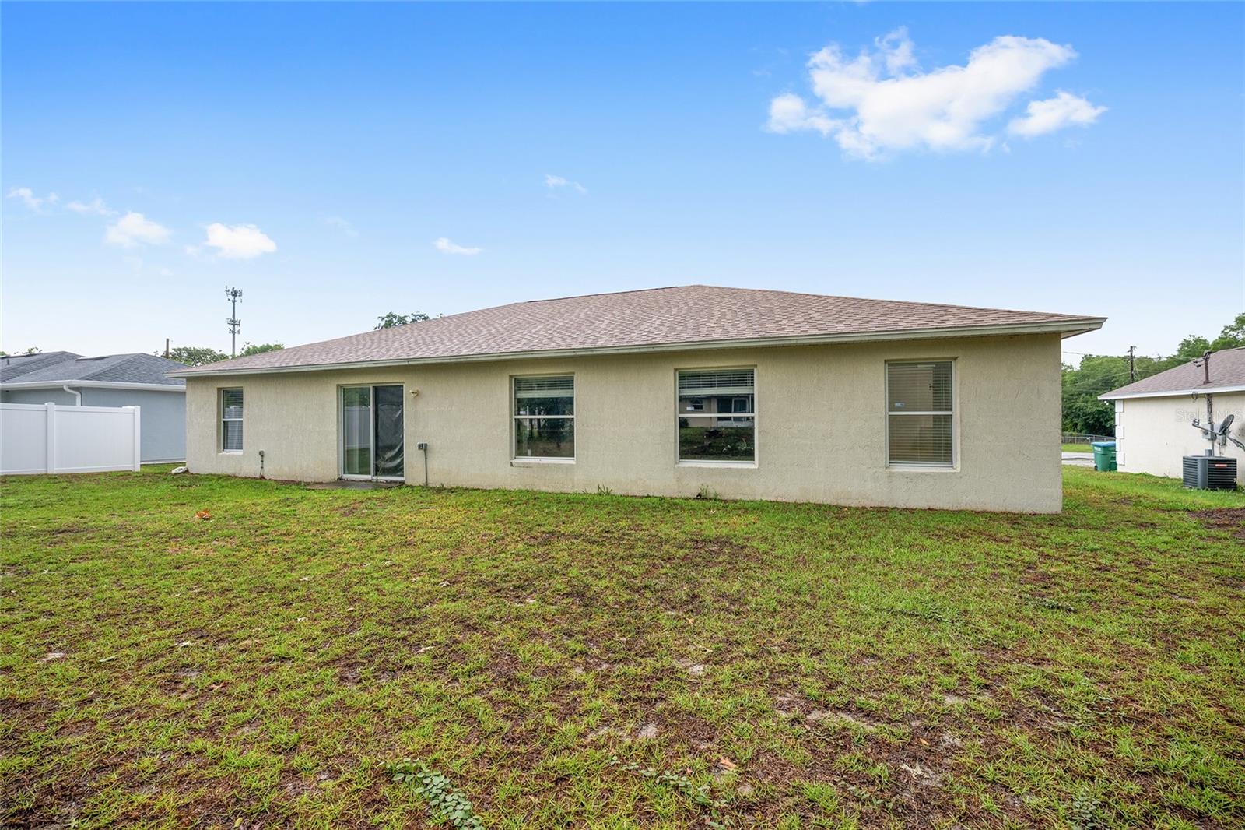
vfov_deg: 81.2
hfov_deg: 104.3
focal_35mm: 14
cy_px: 415
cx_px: 622
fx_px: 484
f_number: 7.1
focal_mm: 14
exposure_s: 1/100
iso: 400
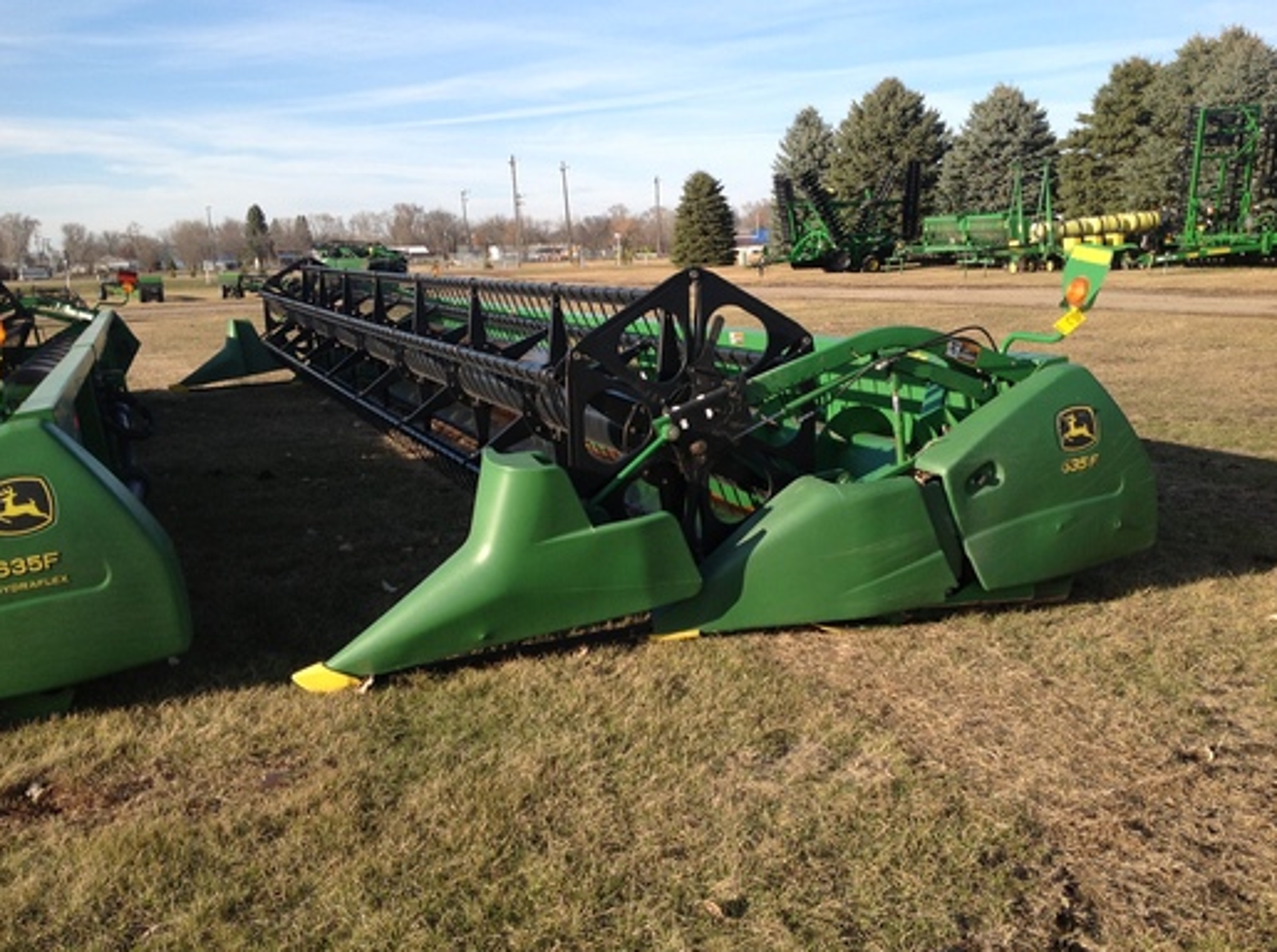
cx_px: 665
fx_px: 1362
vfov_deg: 38.5
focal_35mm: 37
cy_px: 464
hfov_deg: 50.2
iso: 50
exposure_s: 1/1008
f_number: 2.4
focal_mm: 4.28
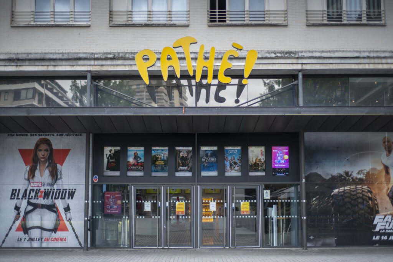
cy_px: 131
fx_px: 546
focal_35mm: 50
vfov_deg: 27.0
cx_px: 196
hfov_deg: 39.6
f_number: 1.8
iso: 80
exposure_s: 1/500
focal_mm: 50
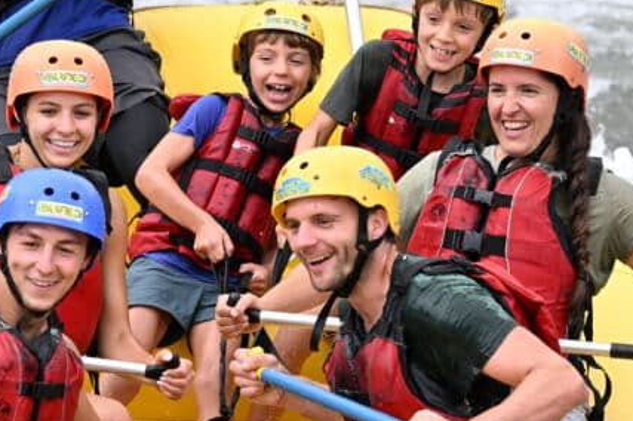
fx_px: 7590
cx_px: 288
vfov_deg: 3.2
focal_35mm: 432
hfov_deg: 4.8
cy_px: 179
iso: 500
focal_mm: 160
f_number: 6.3
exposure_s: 1/640
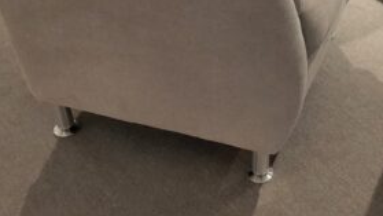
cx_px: 367
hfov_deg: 32.1
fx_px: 620
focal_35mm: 61
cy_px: -23
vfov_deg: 18.9
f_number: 1.7
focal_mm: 3.93
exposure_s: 1/50
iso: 160
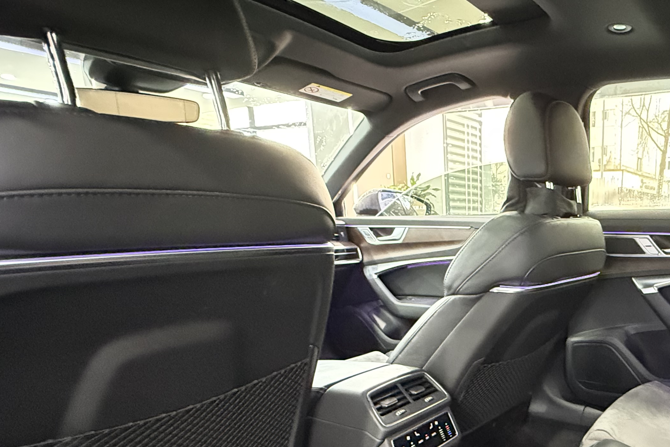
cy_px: 340
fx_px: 521
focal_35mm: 28
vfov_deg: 44.7
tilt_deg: -13.1
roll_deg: -0.4
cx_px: 557
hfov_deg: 59.2
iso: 1250
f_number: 2.2
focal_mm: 2.22
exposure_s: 1/25
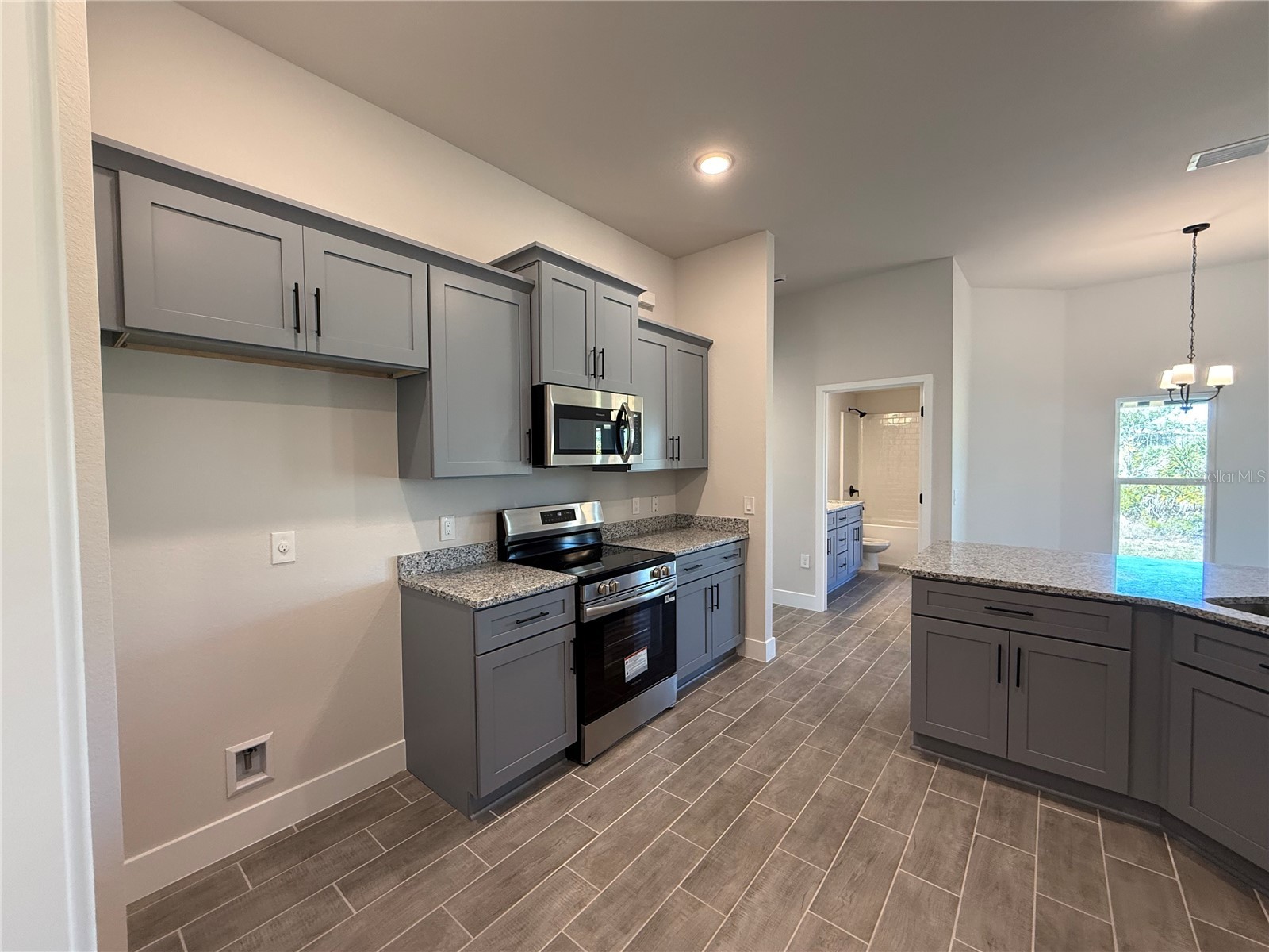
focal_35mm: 14
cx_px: 634
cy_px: 476
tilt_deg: -1.5
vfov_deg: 85.7
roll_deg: +0.2
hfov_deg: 102.1
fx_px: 513
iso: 200
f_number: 2.2
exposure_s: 1/60
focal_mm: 2.22
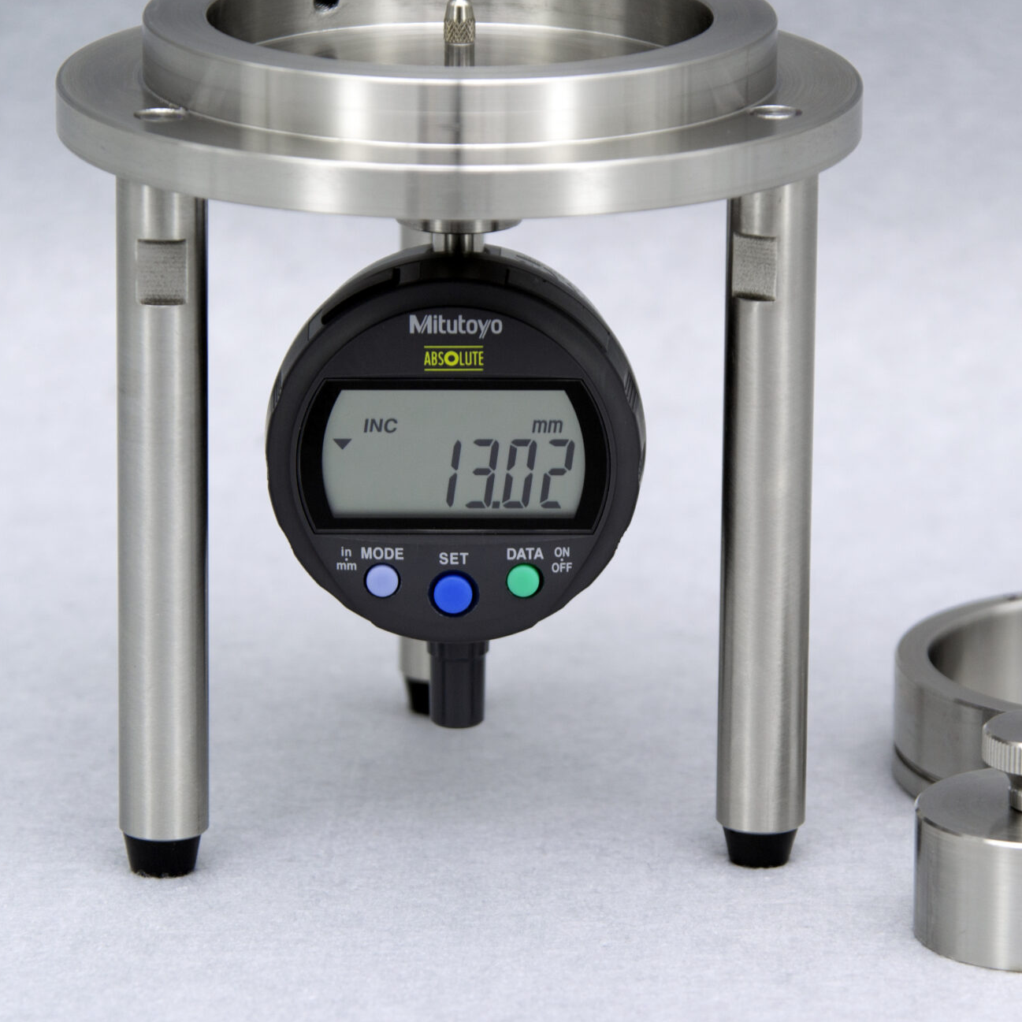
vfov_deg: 8.2
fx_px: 7143
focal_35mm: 214
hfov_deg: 8.2
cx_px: 637
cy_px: 429
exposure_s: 1/80
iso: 100
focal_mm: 85
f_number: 4.5
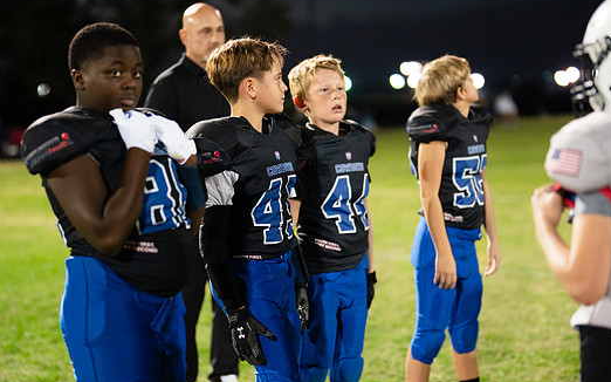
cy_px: 198
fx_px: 1249
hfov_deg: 27.5
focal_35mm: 75
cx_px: 308
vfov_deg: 17.4
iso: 1600
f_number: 1.2
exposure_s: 1/500
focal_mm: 50
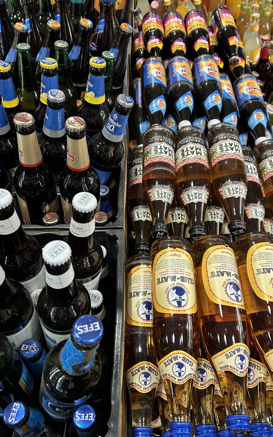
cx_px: 143
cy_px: 216
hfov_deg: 44.5
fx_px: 333
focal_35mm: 28
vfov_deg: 66.5
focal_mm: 5.7
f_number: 1.5
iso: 200
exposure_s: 1/50
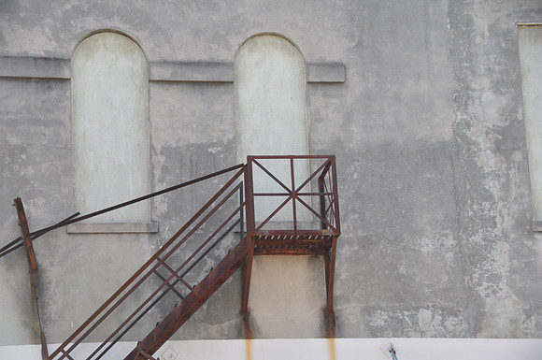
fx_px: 1488
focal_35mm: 99
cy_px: 180
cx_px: 271
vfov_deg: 13.8
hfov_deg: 20.6
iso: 200
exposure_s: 1/125
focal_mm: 66
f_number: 5.6
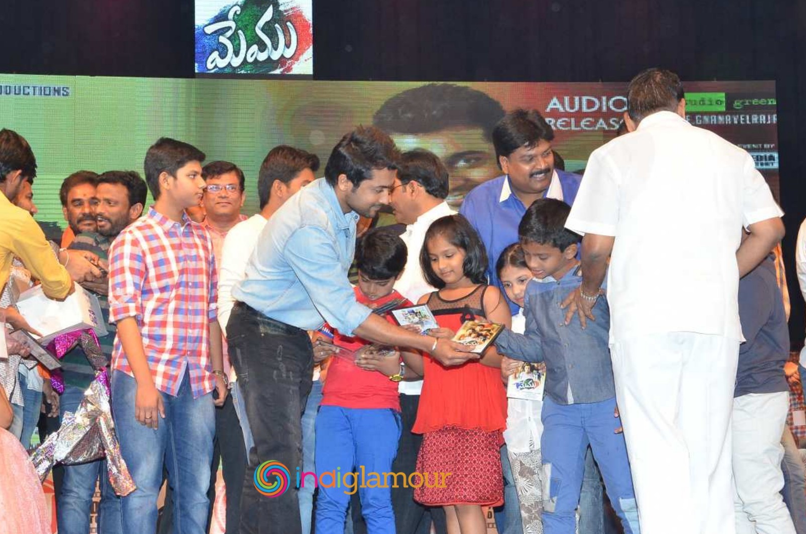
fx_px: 1520
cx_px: 352
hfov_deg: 29.7
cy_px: 328
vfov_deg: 19.9
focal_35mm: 68
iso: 1600
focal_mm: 32
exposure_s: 1/125
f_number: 7.1
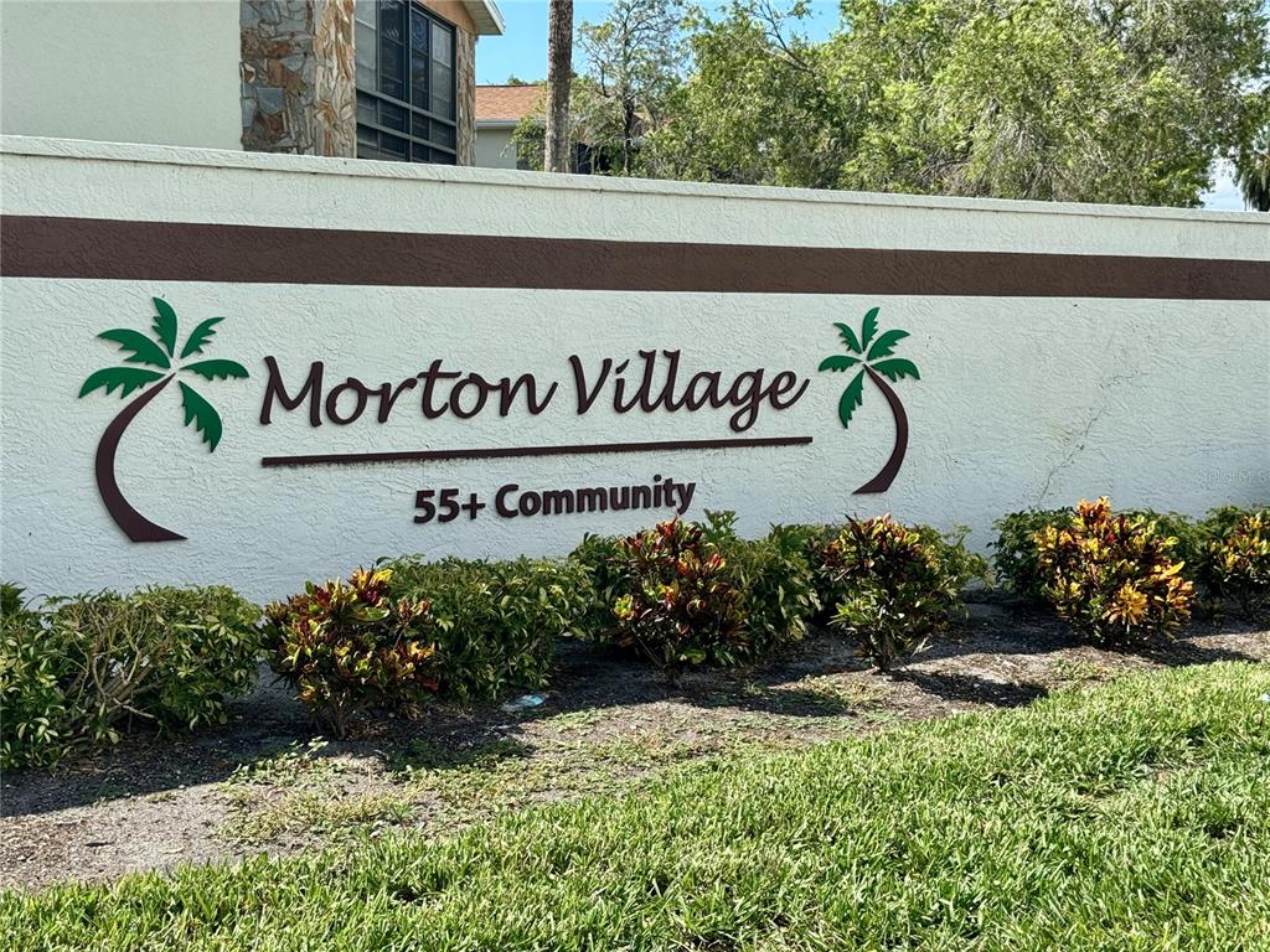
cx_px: 635
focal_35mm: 48
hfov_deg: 39.7
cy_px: 476
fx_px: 1761
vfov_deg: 30.3
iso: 64
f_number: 1.78
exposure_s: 1/3257
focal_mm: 6.76
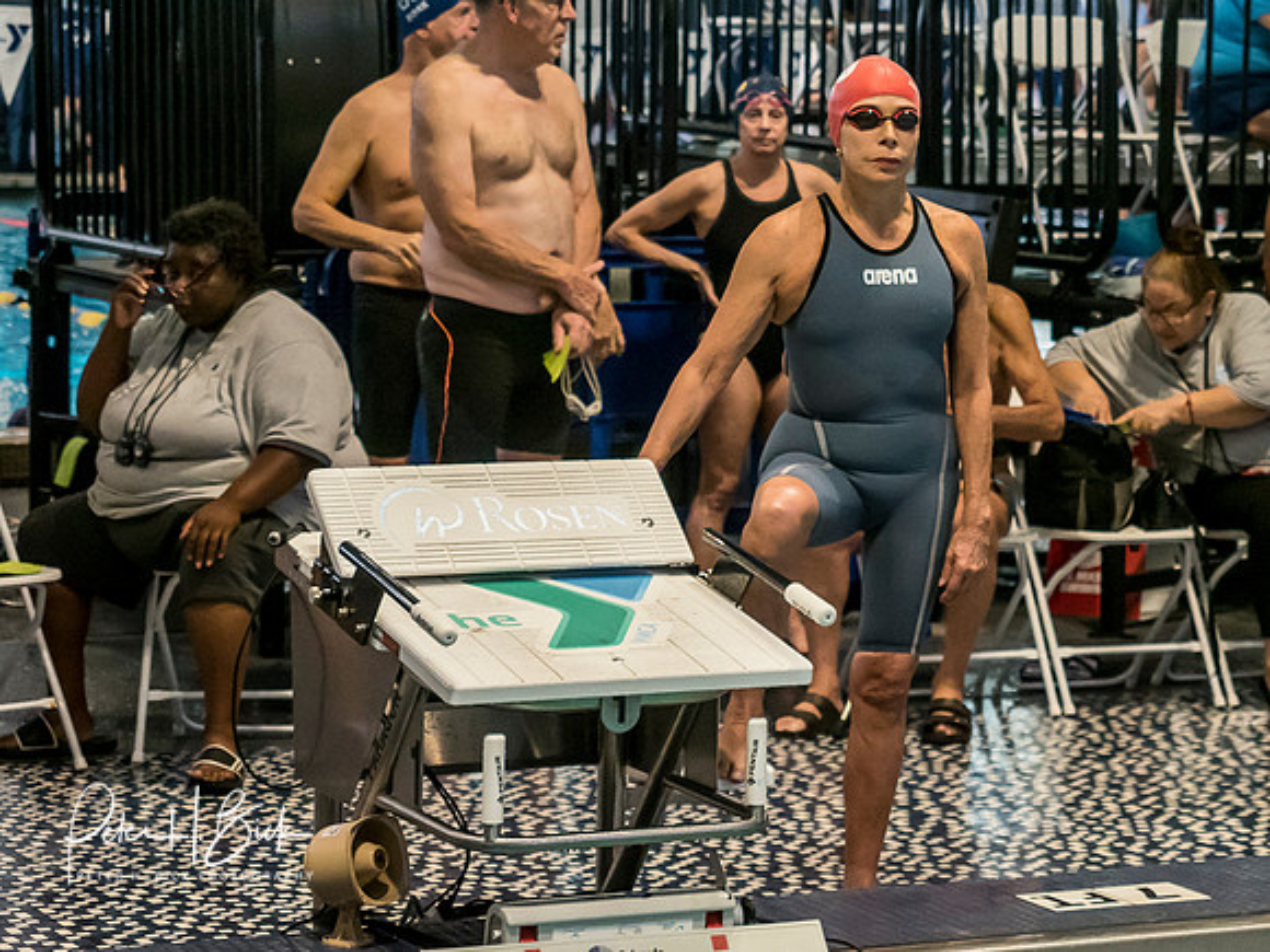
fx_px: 4236
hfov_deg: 17.0
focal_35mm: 115
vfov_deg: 12.8
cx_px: 866
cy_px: 316
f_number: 2.8
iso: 3200
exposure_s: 1/1000
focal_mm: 40
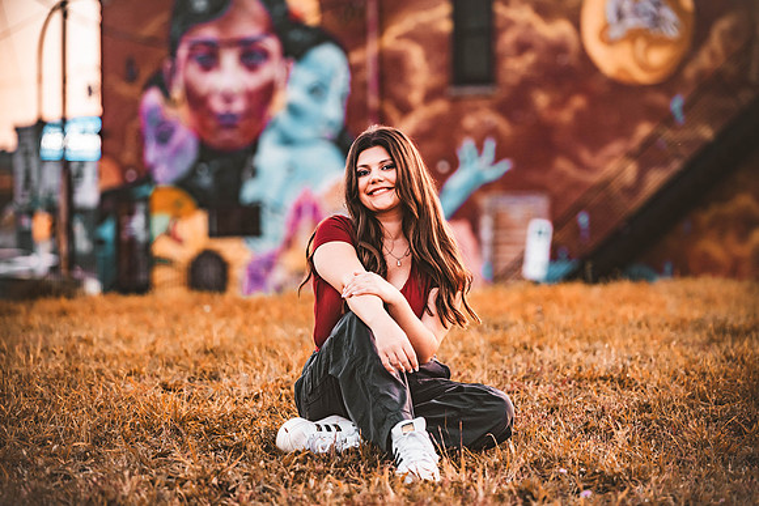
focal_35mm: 120
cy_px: 253
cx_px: 380
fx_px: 2530
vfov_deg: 11.4
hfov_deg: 17.1
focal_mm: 120
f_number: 2.8
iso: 640
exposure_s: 1/125
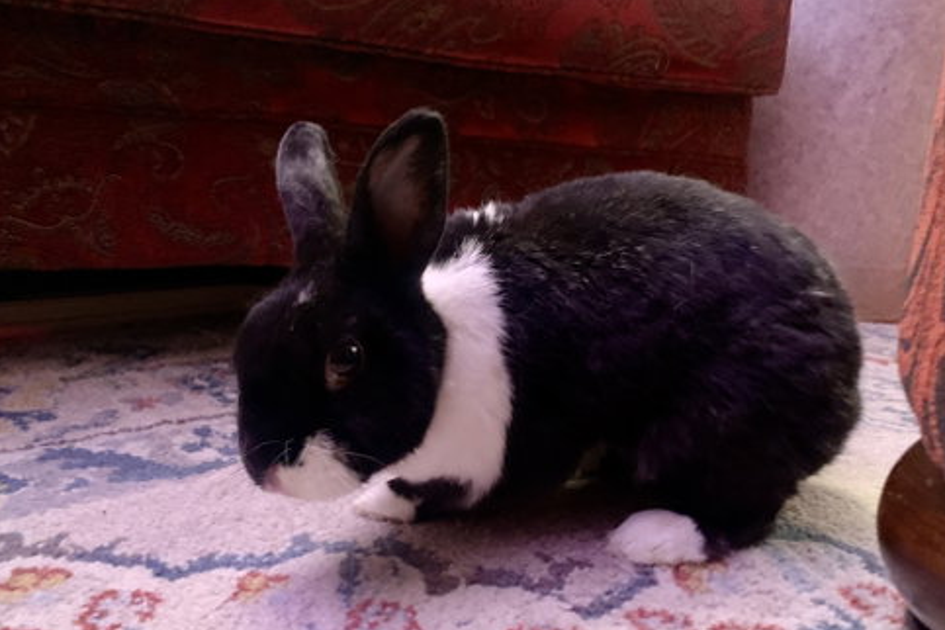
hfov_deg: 65.5
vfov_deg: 46.3
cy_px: 345
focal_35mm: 28
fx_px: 735
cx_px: 470
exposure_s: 1/24
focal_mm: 4.25
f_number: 1.8
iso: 800
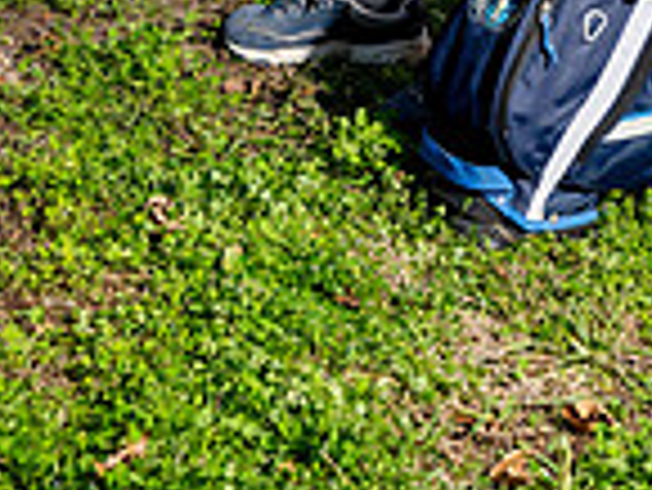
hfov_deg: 17.2
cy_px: -517
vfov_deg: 11.7
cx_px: 576
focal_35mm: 113
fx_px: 2130
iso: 800
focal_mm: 38
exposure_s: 1/250
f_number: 5.6
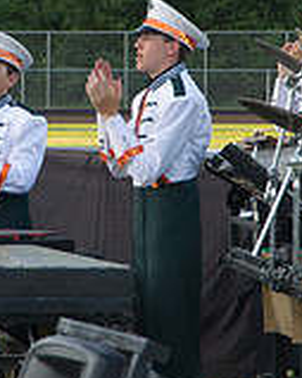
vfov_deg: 5.6
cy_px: 128
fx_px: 3836
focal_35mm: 343
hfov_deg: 4.5
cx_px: 71
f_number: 6.3
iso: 640
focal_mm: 100
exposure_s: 1/200
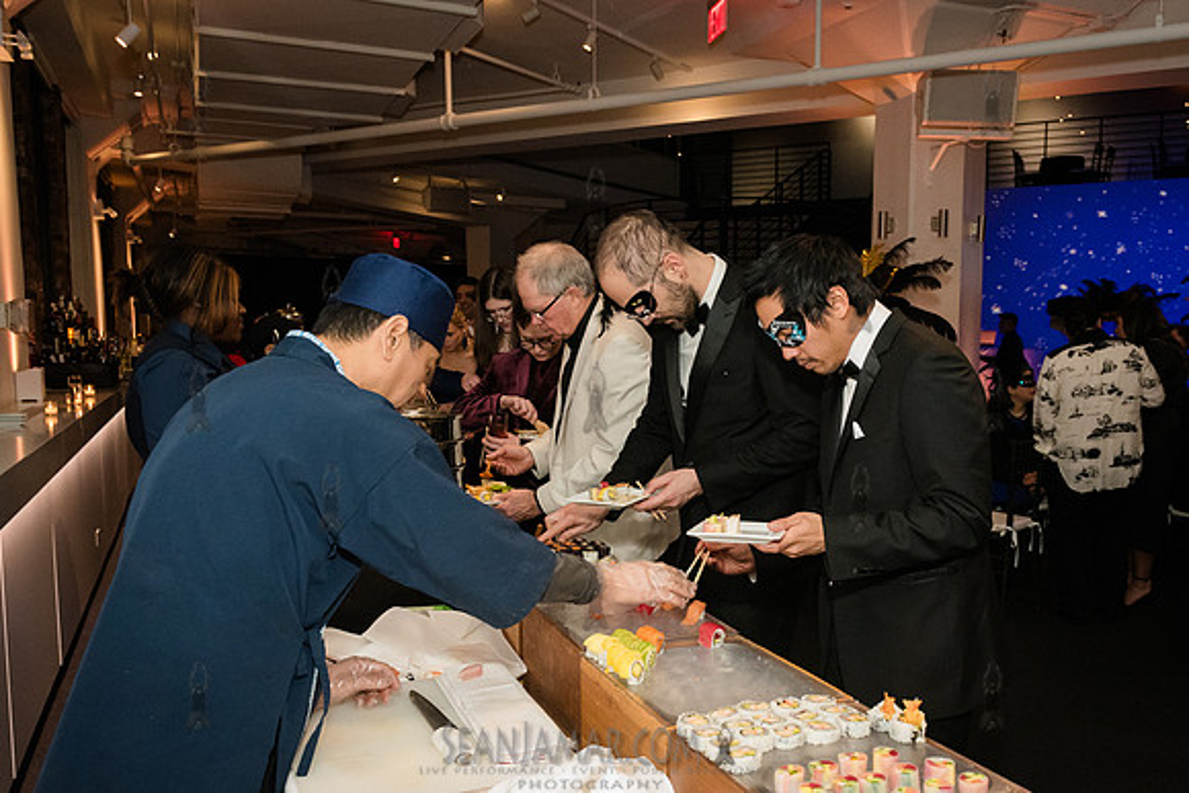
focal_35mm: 31
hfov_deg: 59.4
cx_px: 699
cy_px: 451
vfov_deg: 41.9
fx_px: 1035
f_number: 4.5
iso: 5000
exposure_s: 1/160
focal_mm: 24
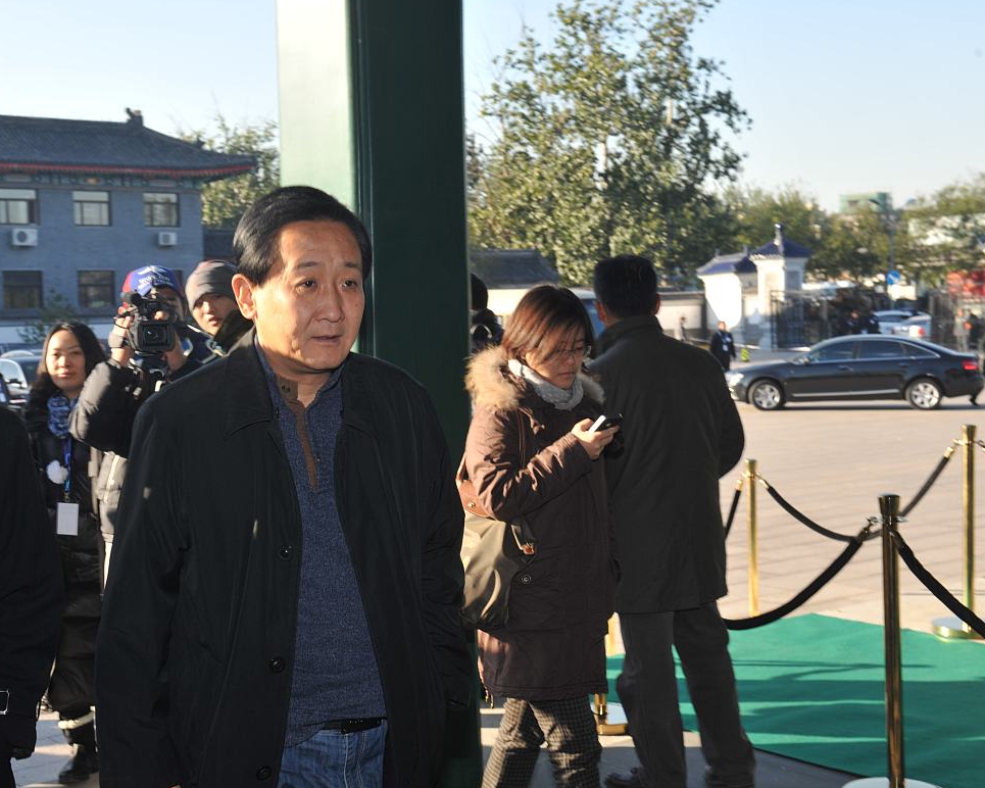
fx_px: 1633
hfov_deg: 33.5
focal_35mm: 56
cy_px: 397
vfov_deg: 27.1
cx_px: 420
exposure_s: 1/160
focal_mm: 48
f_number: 9
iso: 250
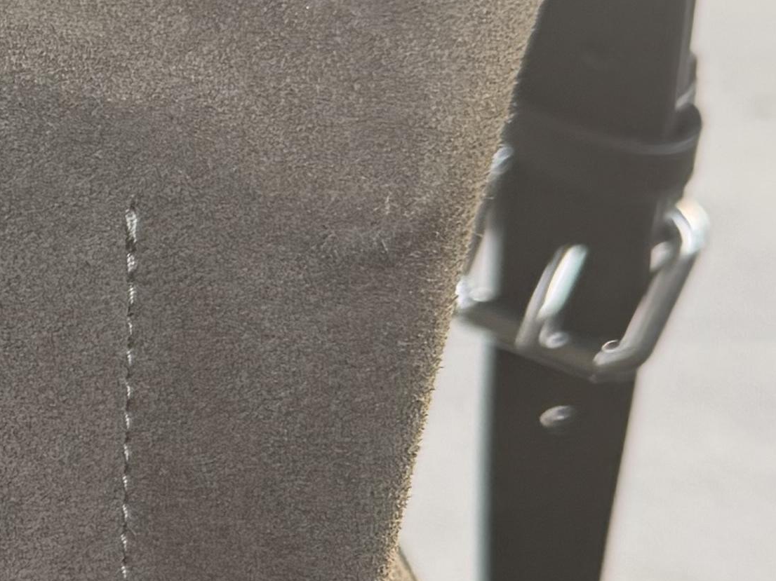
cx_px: -732
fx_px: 2779
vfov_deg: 11.9
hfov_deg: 13.7
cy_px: 510
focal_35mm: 124
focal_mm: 6.76
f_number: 1.78
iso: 80
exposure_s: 1/243
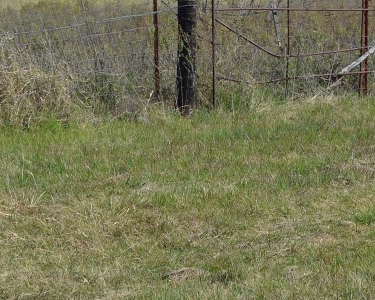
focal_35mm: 196
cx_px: 506
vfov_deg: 7.7
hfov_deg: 9.6
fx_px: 2175
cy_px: -210
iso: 100
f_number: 8
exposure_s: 1/250
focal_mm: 34
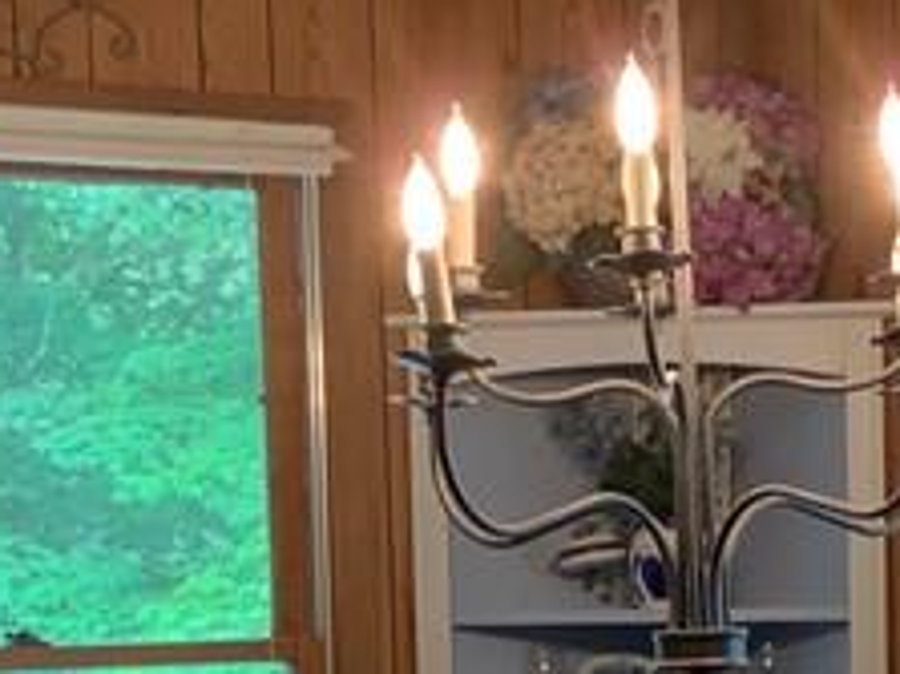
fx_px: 3456
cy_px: 965
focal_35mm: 133
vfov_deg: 10.8
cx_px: 787
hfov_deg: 14.7
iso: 80
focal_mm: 3
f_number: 1.8
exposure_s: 1/60
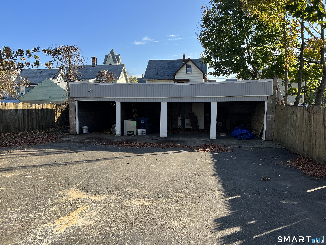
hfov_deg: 67.3
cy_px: 122
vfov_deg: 53.1
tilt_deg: -6.8
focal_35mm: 26
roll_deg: +1.6
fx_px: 245
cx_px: 163
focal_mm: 5.7
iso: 50
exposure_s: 1/1779
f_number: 1.5
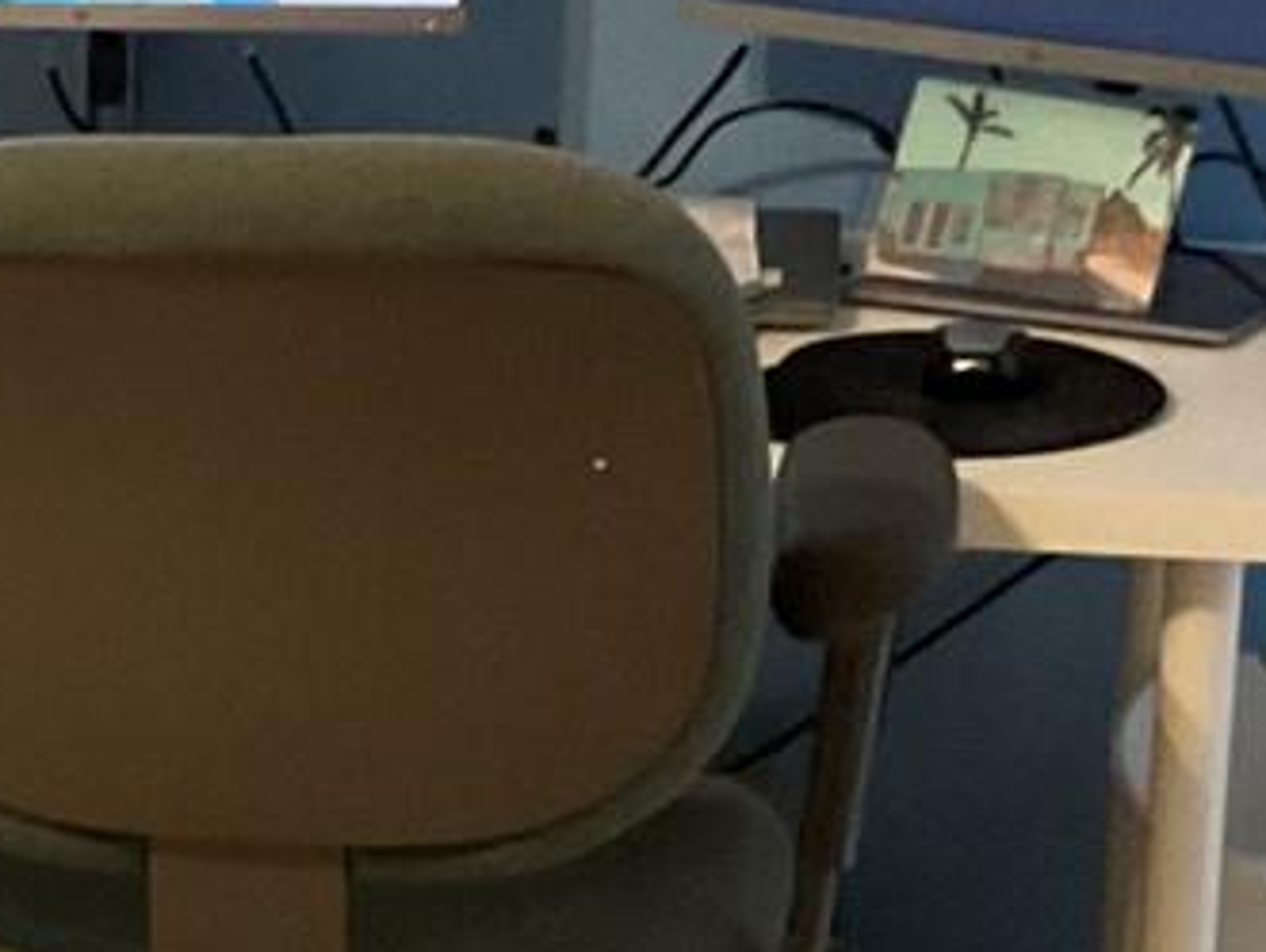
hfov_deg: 13.2
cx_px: -669
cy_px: 753
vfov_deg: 10.6
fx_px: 5126
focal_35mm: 140
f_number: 1.8
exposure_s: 1/40
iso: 320
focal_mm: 3
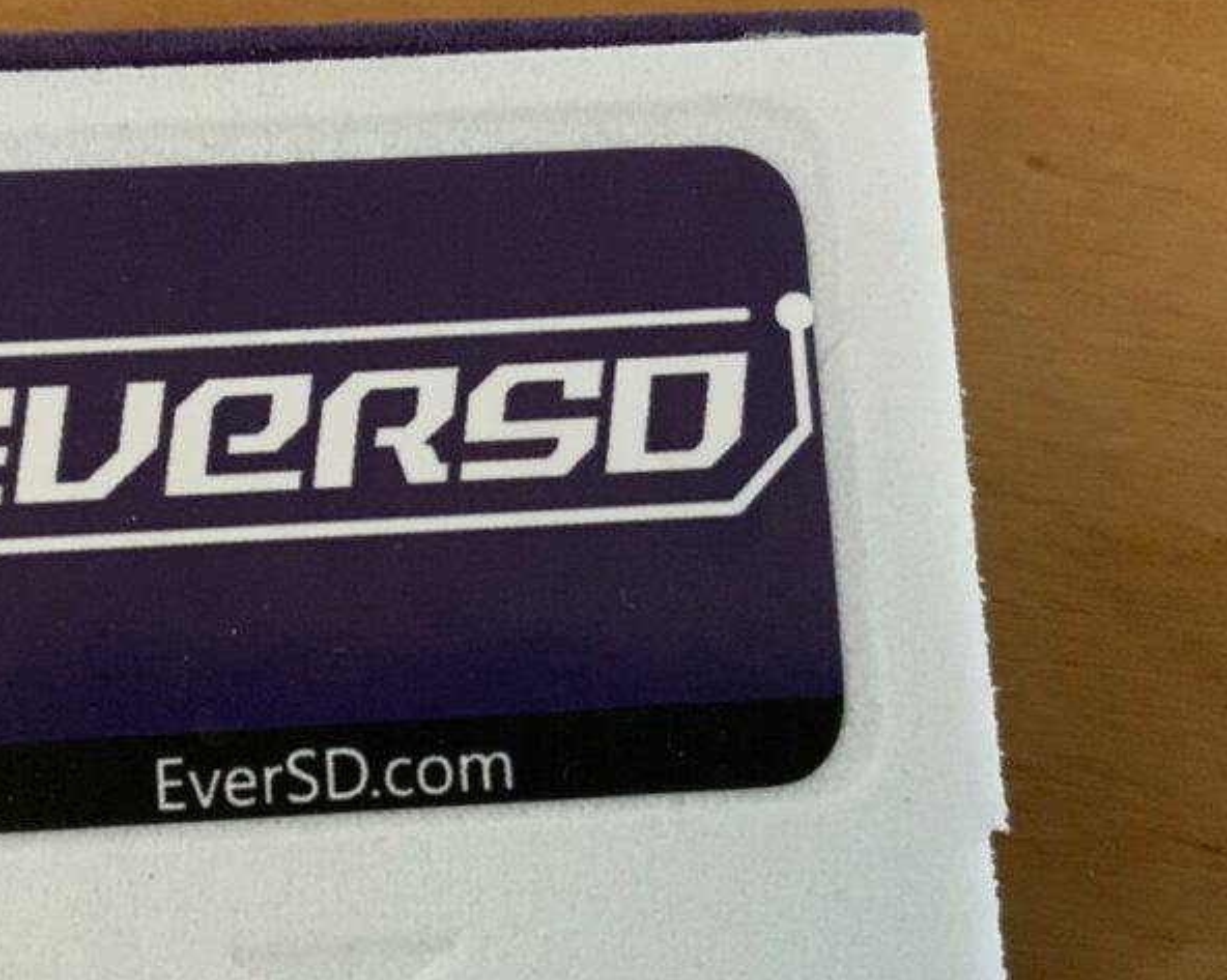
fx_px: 1779
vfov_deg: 30.7
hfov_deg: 37.4
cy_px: 601
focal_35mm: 49
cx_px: 350
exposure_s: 1/30
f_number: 1.8
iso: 400
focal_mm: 3
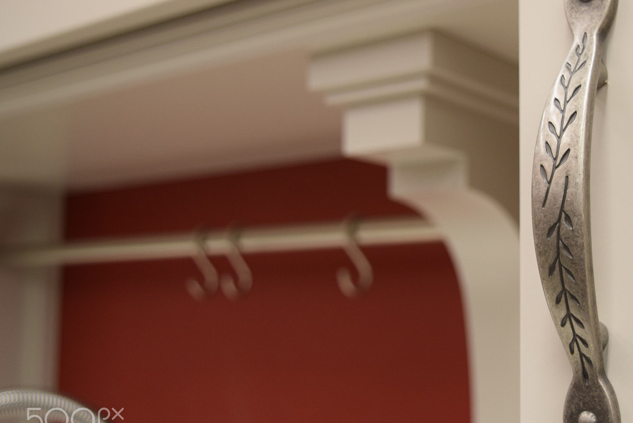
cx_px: 413
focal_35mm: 58
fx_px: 1015
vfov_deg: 23.6
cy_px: 208
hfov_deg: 34.4
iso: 640
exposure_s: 1/60
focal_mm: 29
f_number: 4.2
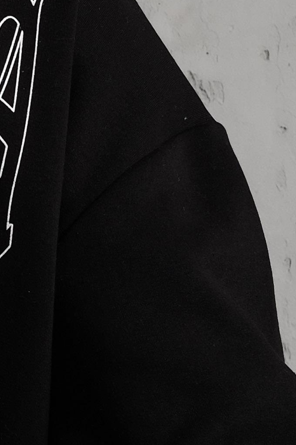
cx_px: -272
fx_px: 2641
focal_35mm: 214
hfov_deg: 6.3
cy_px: 274
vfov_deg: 9.6
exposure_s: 1/160
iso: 160
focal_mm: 23
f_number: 5
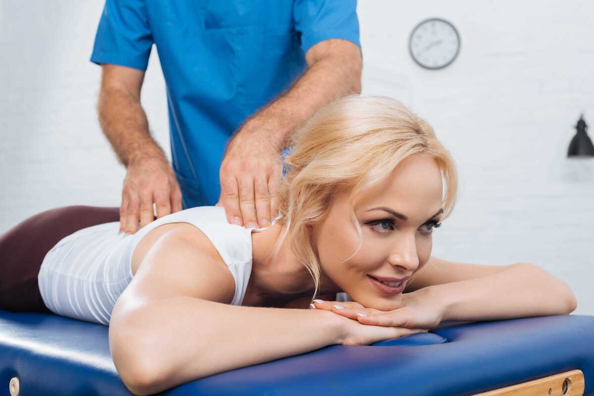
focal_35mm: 50
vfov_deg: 27.0
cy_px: 198
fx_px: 825
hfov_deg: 39.6
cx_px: 297
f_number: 6.3
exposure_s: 1/200
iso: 100
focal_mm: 50
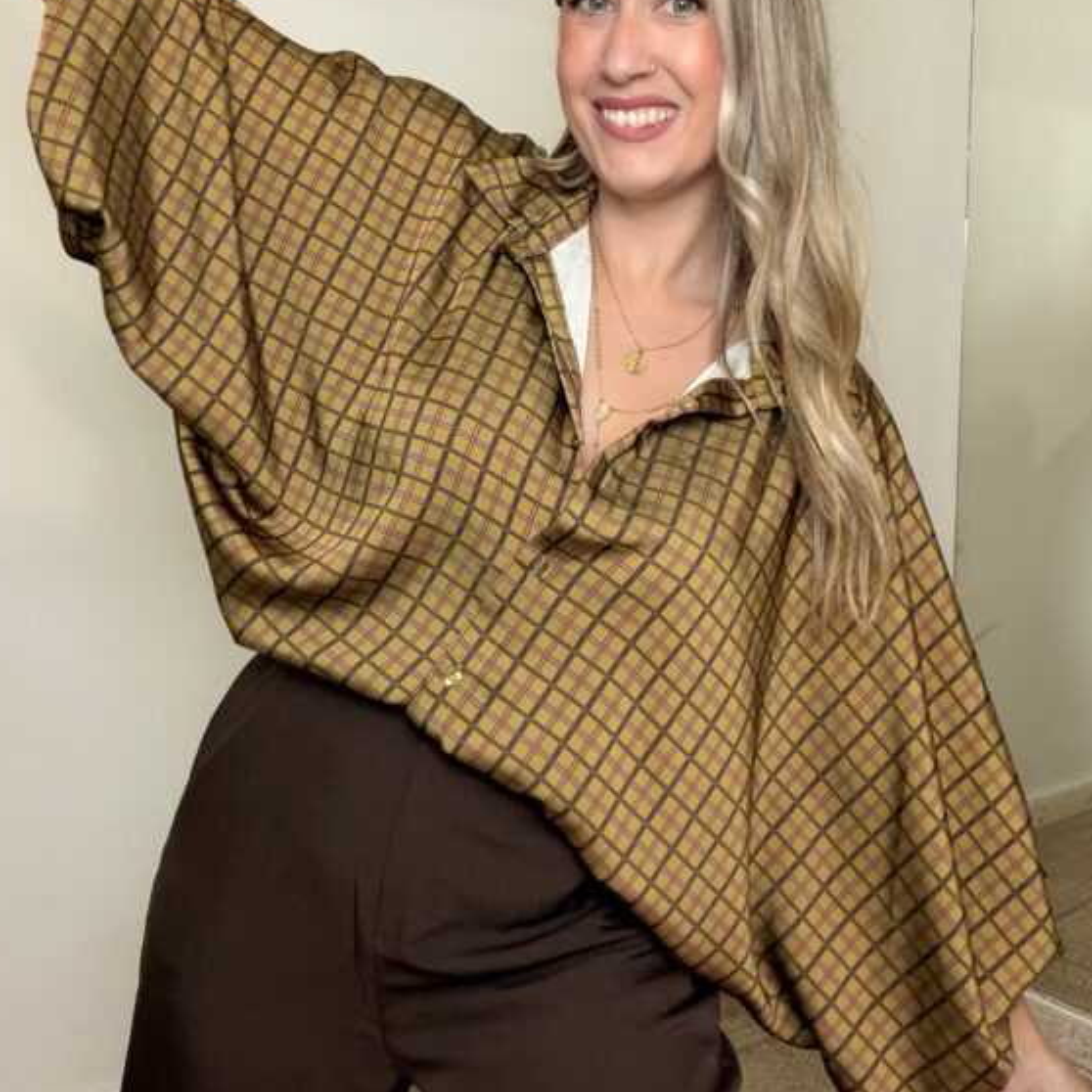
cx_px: 534
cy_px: 440
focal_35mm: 38
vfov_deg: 43.7
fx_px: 1356
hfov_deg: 43.9
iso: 125
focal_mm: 2.71
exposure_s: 1/50
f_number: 1.9
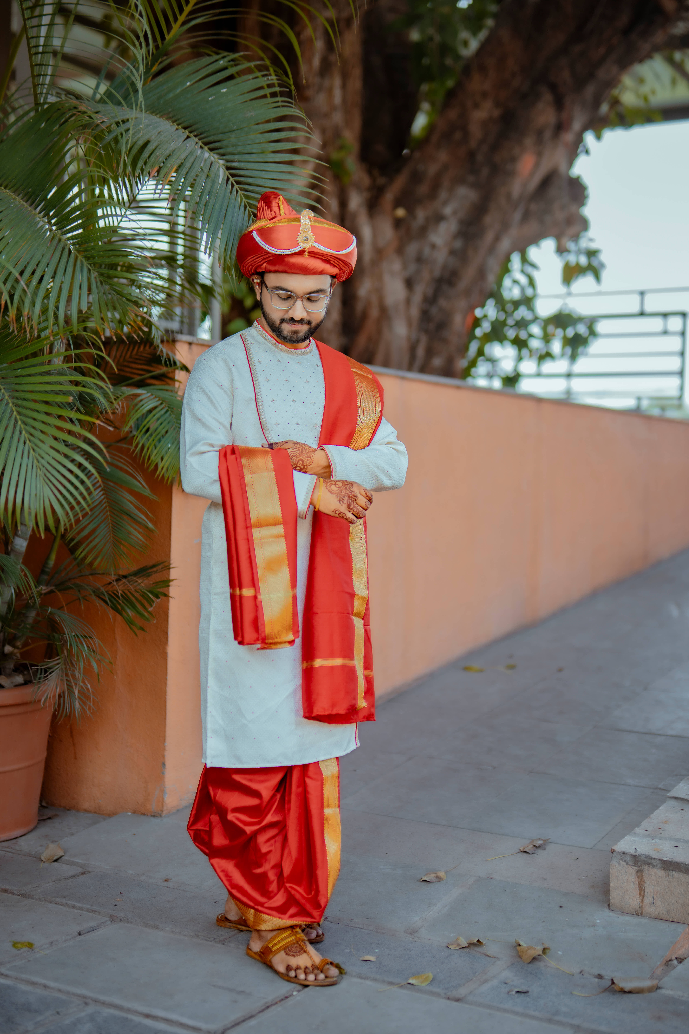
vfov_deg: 39.6
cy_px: 517
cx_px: 344
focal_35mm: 50
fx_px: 1435
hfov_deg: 27.0
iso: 250
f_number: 1.4
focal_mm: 50
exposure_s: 1/800
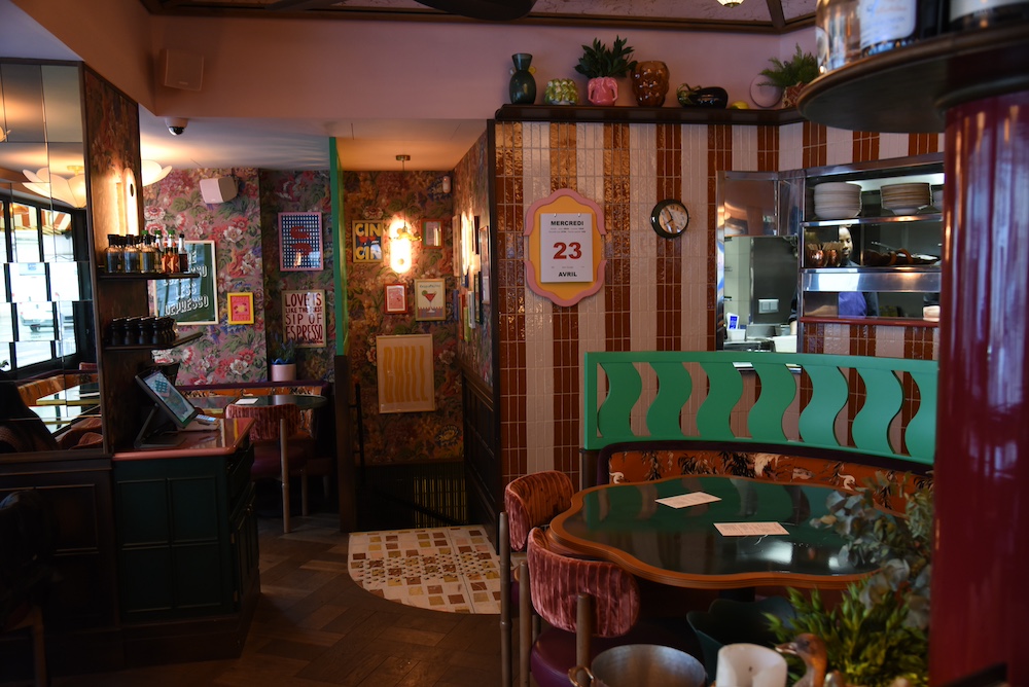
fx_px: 858
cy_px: 344
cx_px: 514
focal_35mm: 30
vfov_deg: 43.7
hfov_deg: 61.9
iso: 1250
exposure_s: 1/50
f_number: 5.6
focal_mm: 30
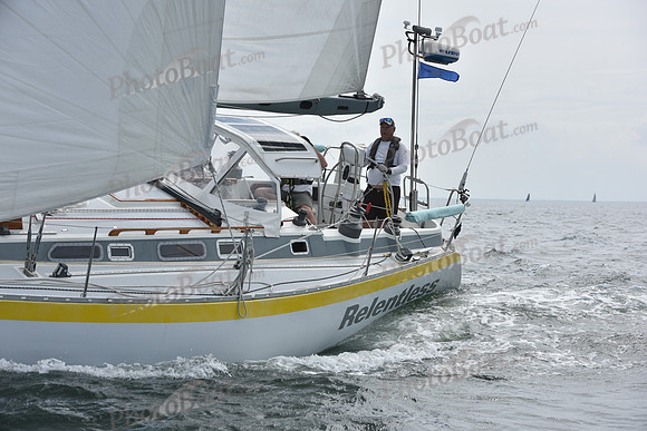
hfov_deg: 28.8
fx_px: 1258
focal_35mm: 70
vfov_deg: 19.5
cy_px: 216
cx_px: 324
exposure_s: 1/1250
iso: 200
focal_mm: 70
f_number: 7.1
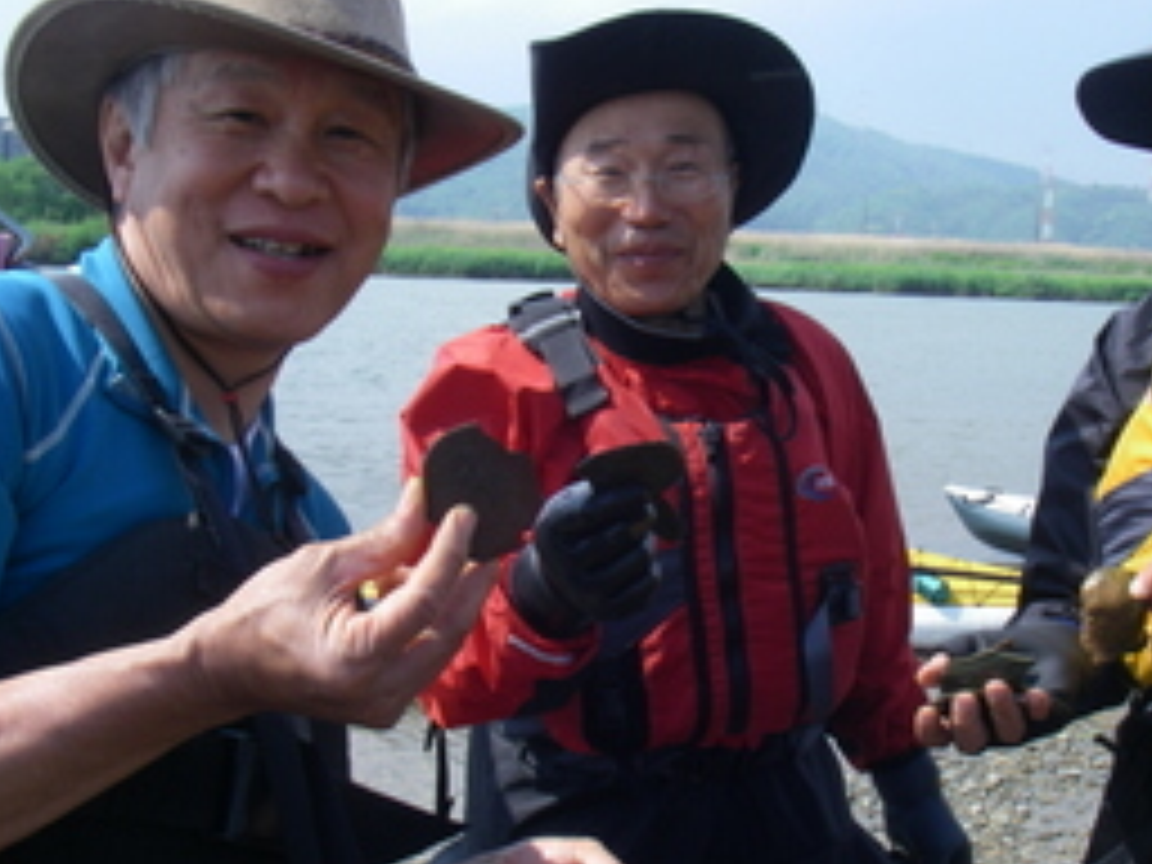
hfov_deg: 36.7
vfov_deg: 28.0
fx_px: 1731
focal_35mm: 52
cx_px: 675
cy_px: 457
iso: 64
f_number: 6.6
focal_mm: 6.3
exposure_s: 1/125
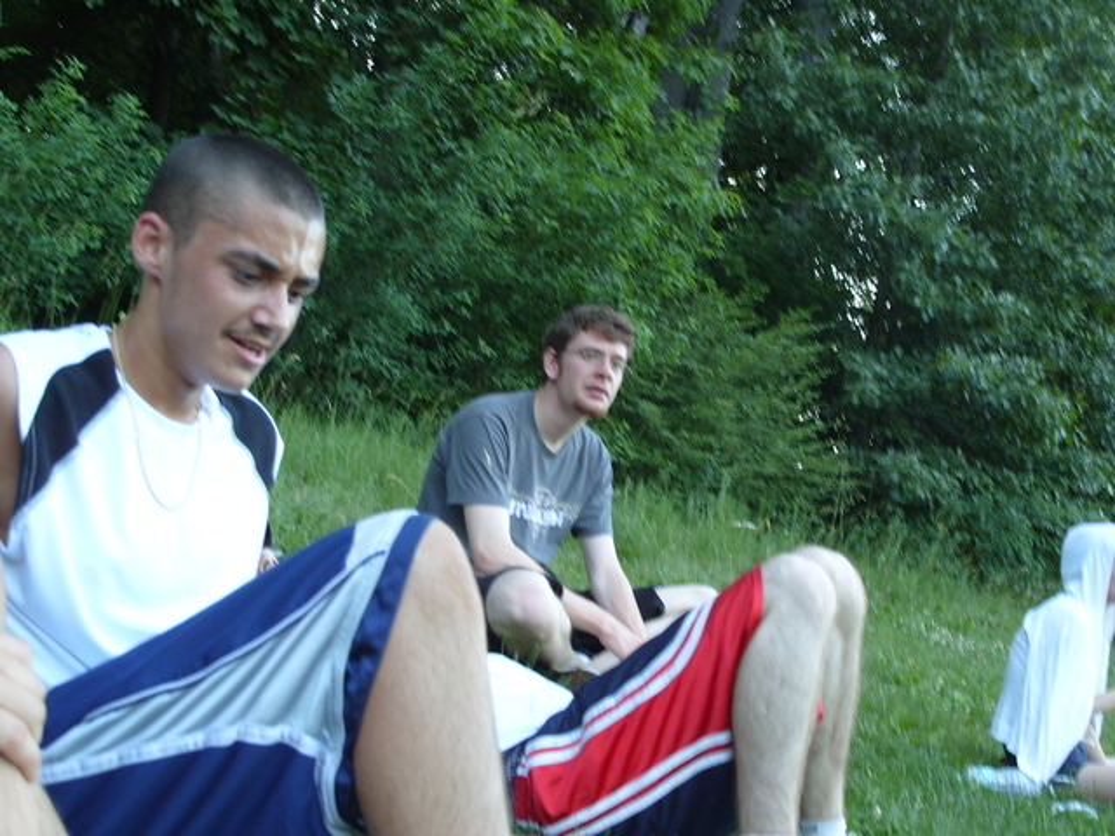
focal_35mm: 44
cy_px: 418
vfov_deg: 32.9
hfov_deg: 42.9
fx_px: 1417
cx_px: 558
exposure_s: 1/60
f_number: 3
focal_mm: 9.9
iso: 120
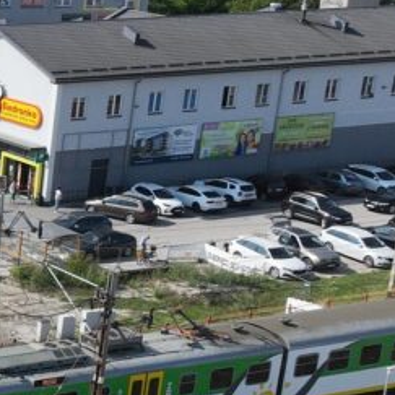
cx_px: -431
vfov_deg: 17.0
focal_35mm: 102
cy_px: 288
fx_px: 1317
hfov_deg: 14.0
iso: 100
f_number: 2.8
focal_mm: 12.29
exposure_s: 1/2500
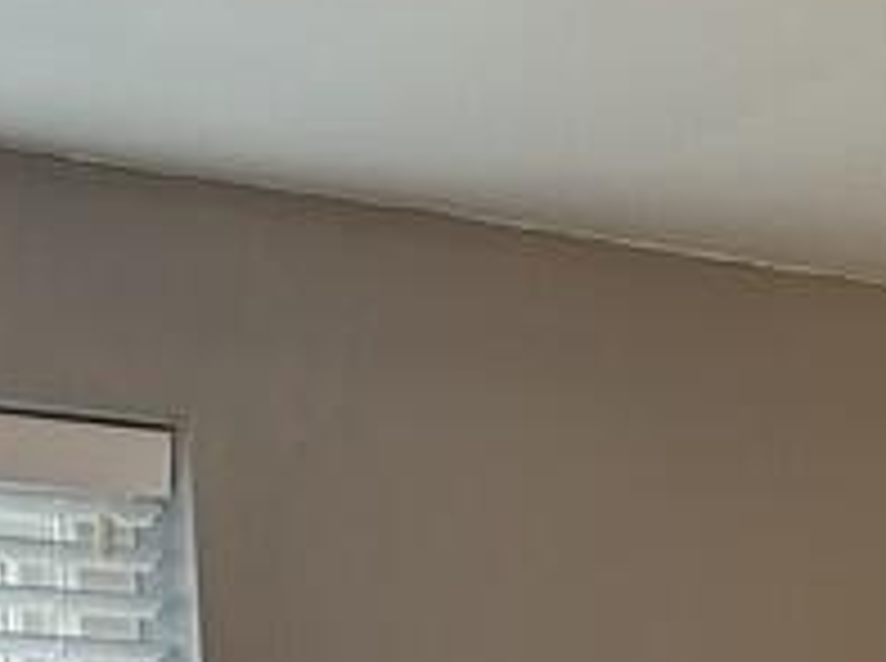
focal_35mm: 125
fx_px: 3194
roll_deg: +0.6
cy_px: 1378
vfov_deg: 10.7
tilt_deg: -5.5
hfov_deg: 15.0
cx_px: 1169
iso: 320
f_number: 1.78
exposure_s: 1/50
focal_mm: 6.86
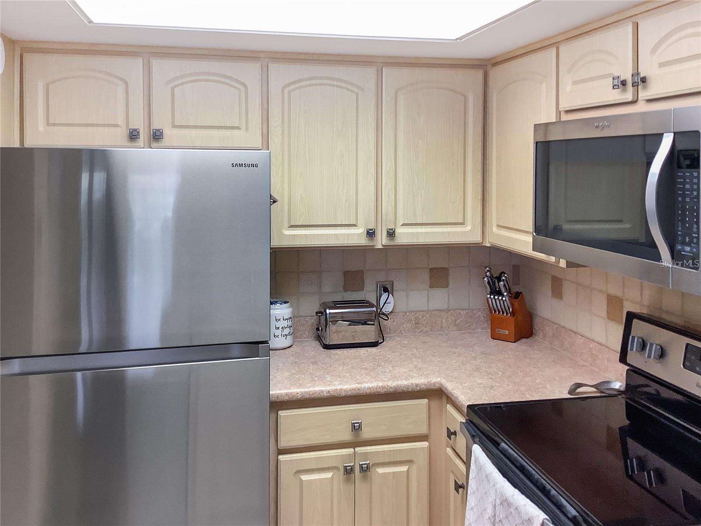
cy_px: 263
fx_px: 628
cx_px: 350
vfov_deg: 45.4
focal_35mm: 31
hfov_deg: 58.4
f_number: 2.4
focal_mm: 3.3
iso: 100
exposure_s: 1/60
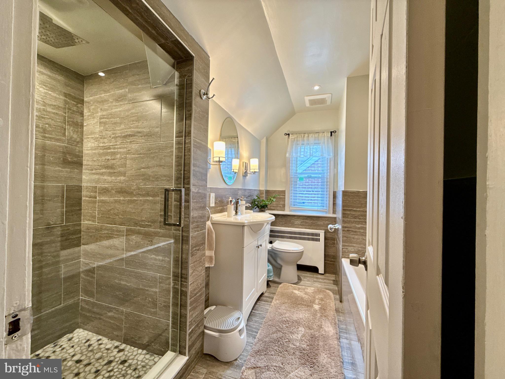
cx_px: 252
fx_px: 204
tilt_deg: +0.7
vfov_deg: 85.7
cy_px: 190
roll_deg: -1.0
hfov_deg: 102.1
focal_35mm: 14
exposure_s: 1/40
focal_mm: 2.22
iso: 80
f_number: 2.2
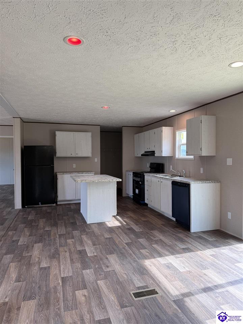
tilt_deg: -1.4
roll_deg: -0.3
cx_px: 122
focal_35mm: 24
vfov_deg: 71.6
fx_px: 225
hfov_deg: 56.8
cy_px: 162
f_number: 1.78
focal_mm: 6.76
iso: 64
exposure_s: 1/159
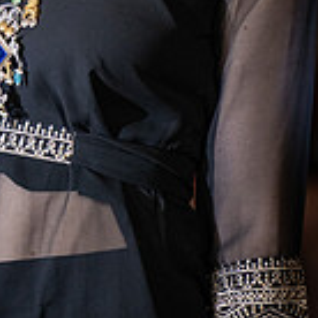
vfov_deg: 3.2
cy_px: -97
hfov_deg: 3.2
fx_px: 5768
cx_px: 7
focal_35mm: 555
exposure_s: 1/800
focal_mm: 200
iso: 2500
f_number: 2.8
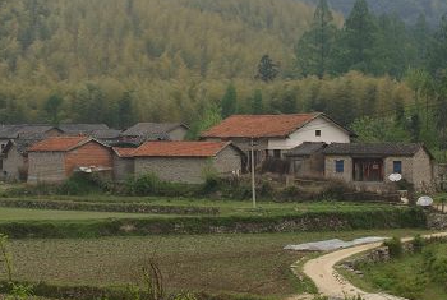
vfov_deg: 11.5
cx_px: 198
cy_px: 103
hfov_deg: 17.0
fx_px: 1493
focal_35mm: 120
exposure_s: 1/160
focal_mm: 40
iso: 100
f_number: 9
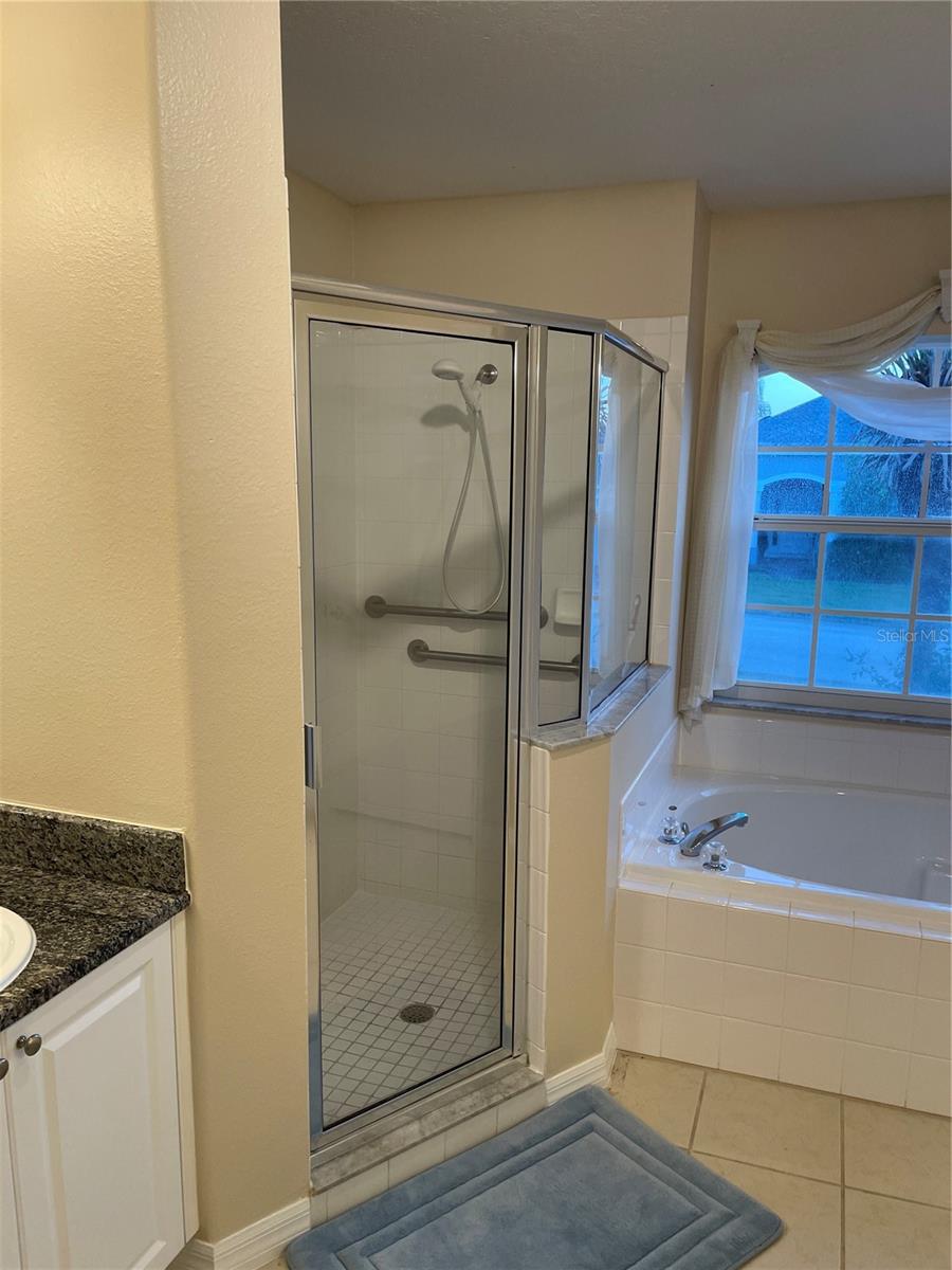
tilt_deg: -10.6
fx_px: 953
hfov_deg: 53.1
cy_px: 635
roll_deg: -0.8
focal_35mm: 26
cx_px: 476
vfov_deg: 67.3
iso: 125
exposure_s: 1/120
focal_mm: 4.2
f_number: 1.6
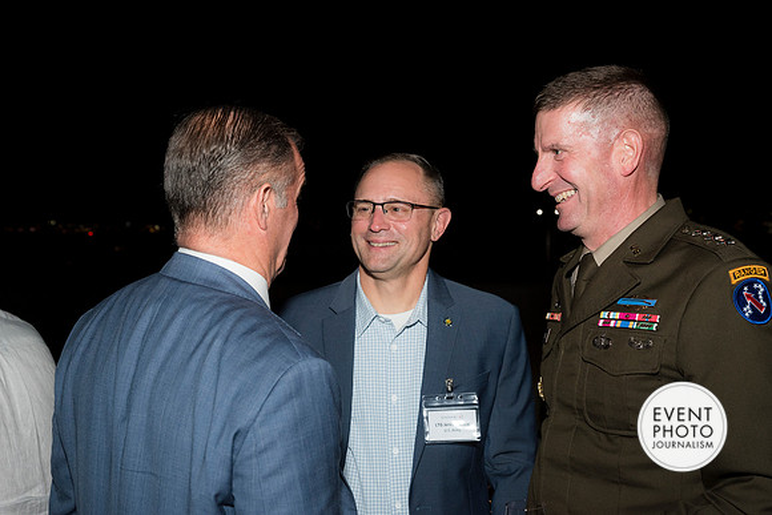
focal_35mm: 45
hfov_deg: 43.6
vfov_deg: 29.9
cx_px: 386
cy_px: 258
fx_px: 965
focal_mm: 45
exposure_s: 1/125
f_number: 5.6
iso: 1250
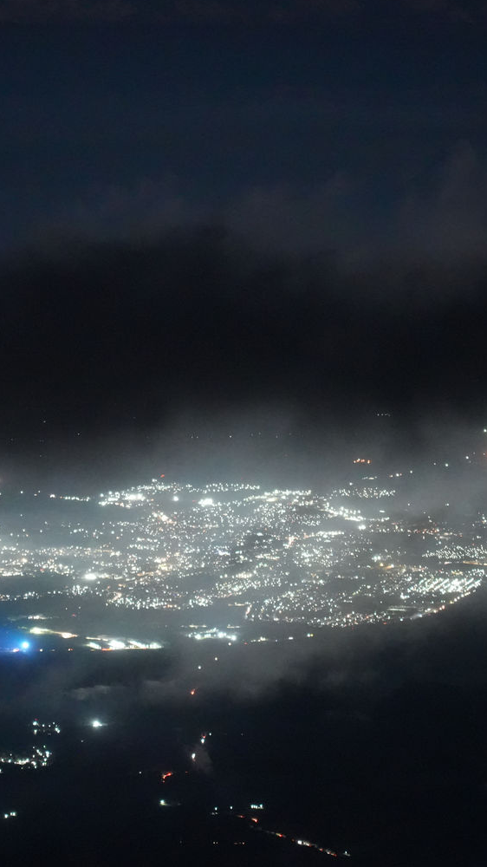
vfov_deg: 12.2
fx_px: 4043
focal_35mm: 176
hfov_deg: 6.9
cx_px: 95
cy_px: 443
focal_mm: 105
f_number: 4
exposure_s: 1/2
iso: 12800
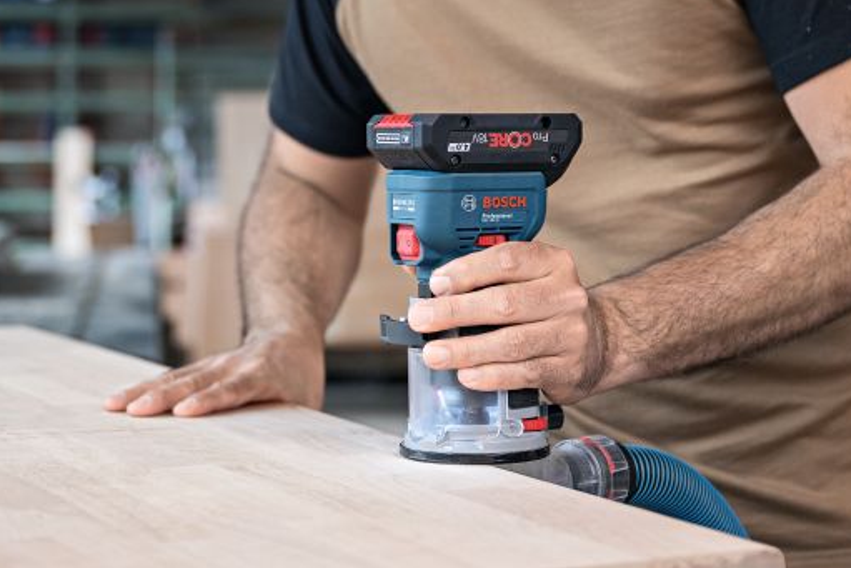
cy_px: 59
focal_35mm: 94
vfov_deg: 14.4
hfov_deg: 21.7
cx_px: 426
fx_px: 2223
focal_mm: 48
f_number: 2.8
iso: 800
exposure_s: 1/200
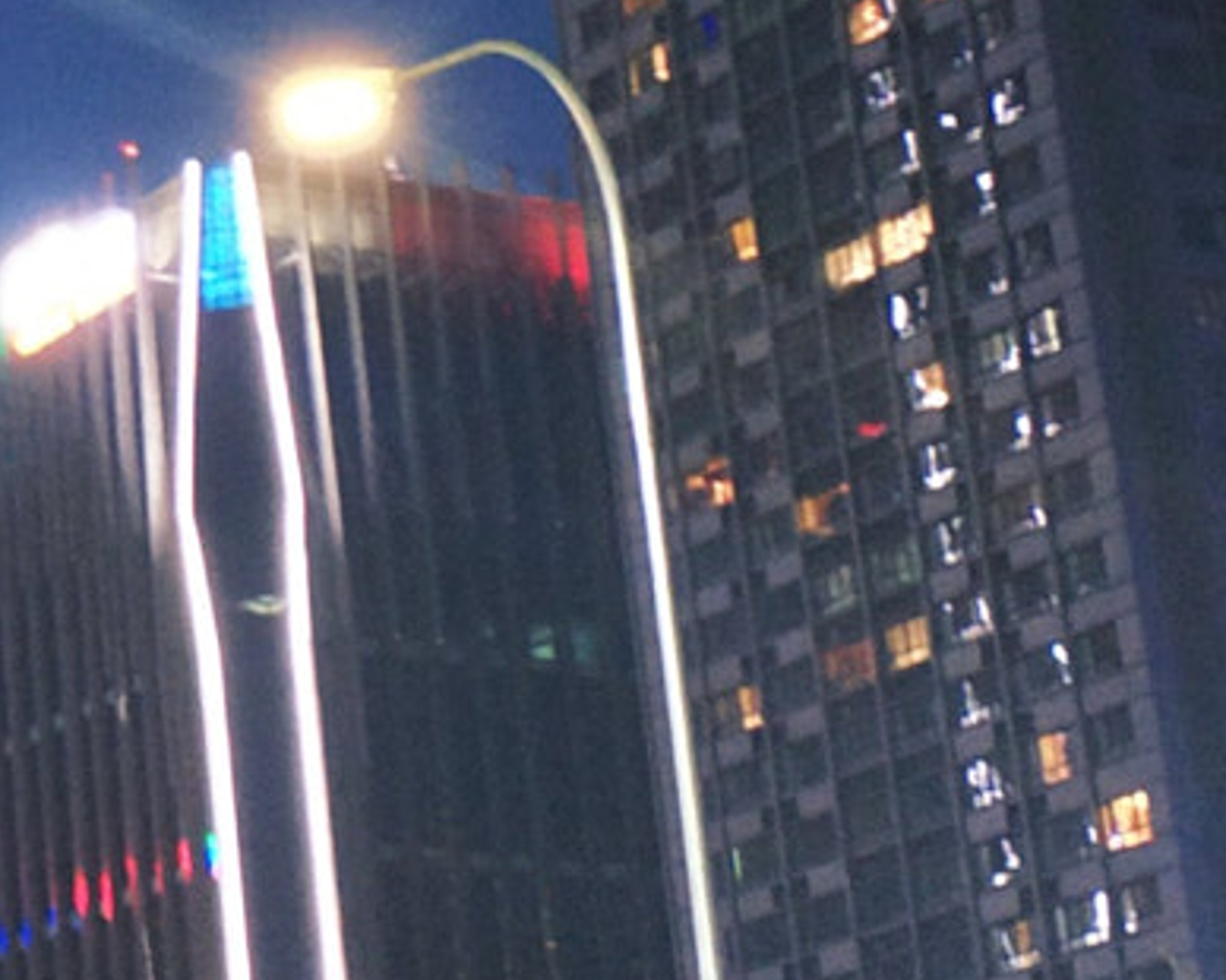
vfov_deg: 10.9
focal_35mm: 139
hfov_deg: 13.4
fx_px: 5041
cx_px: -363
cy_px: -120
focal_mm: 3.82
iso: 2359
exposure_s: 1/12
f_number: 1.8
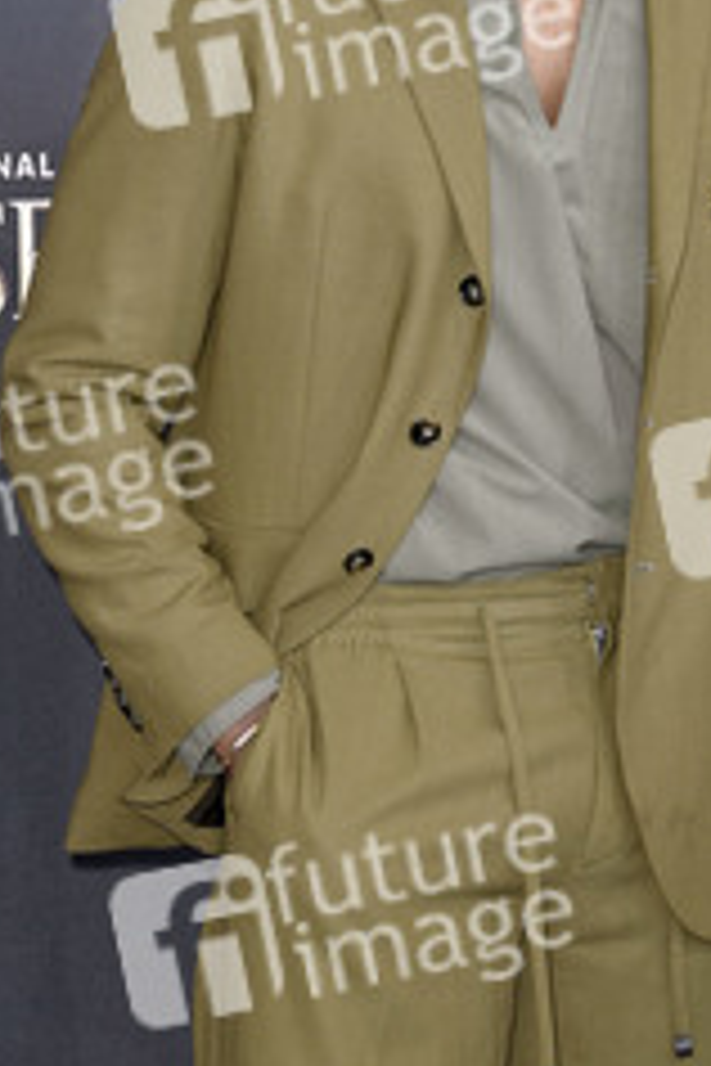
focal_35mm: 177
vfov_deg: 11.6
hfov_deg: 7.8
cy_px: 247
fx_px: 5243
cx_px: 472
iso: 500
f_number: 5.6
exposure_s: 1/250
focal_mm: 105
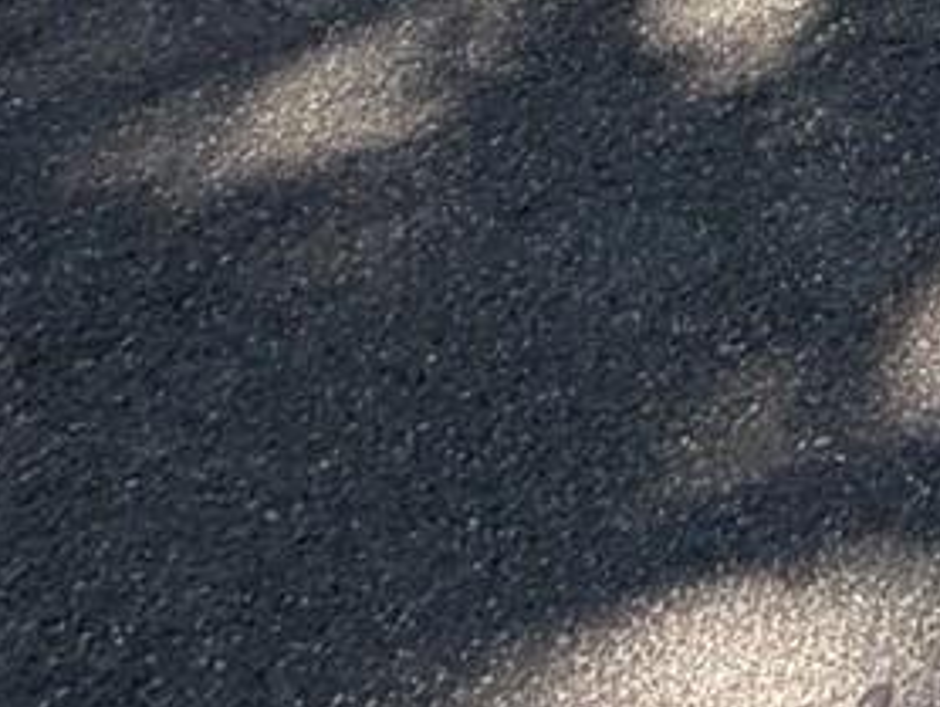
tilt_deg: +0.4
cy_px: -1634
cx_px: 1877
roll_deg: -0.1
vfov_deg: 9.6
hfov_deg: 15.3
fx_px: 2799
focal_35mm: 103
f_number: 2.2
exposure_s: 1/510
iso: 40
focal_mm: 2.22
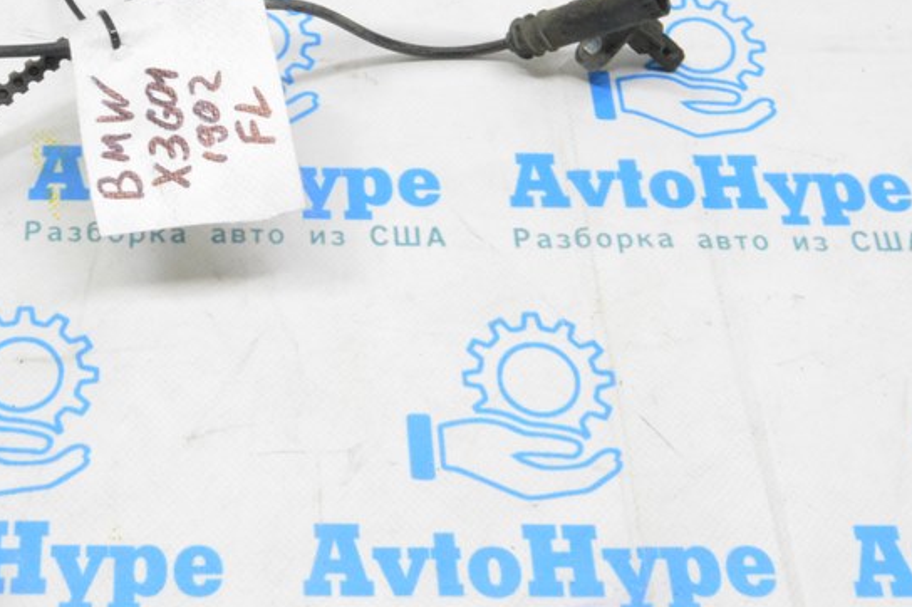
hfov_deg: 30.4
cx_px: 205
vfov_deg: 20.7
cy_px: 120
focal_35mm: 65
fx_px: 1644
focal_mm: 23
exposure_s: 1/15
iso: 6400
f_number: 20
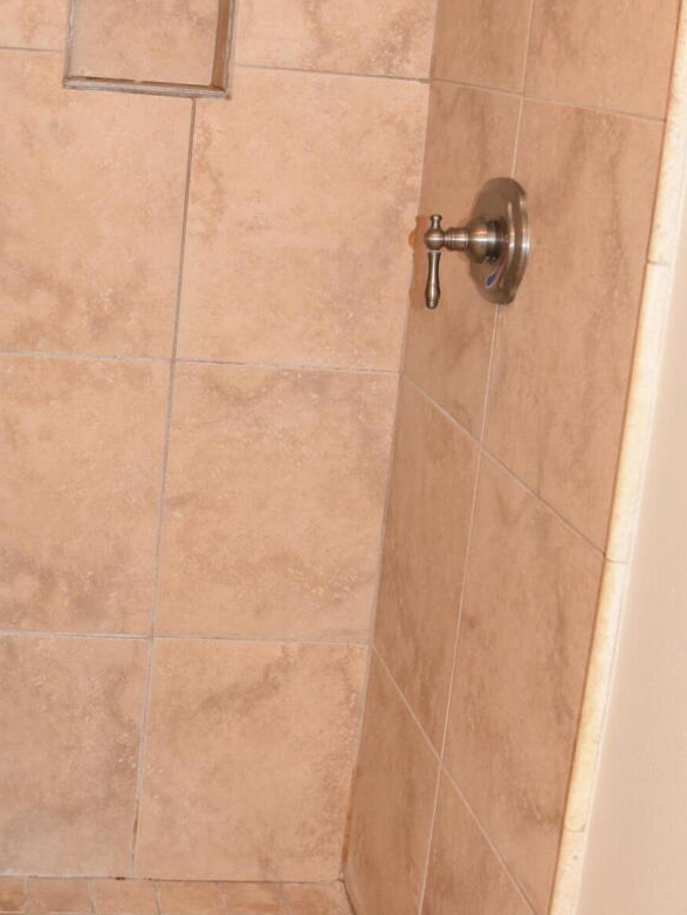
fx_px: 1560
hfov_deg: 24.5
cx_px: 146
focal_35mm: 59
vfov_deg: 32.6
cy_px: 395
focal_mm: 24
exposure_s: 1/60
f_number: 4
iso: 1100
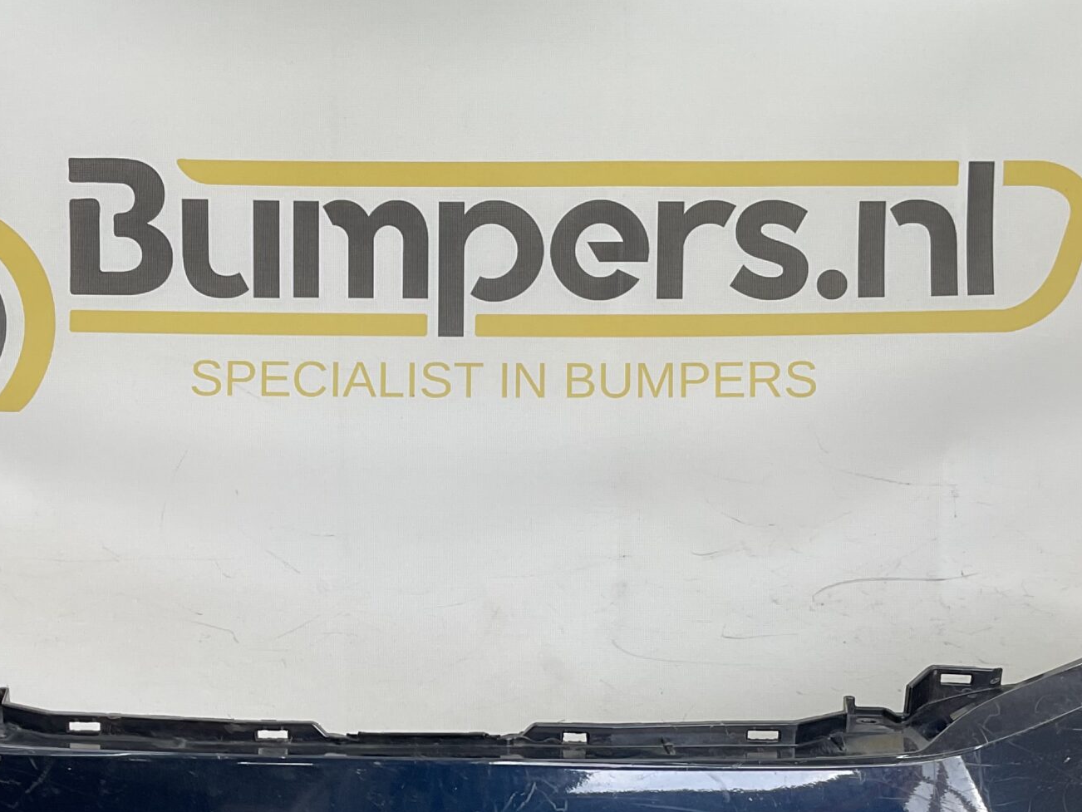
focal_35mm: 57
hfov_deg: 33.7
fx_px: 1782
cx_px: 470
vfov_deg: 25.1
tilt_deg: -6.3
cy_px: 689
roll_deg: -1.7
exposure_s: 1/156
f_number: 1.8
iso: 16
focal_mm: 3
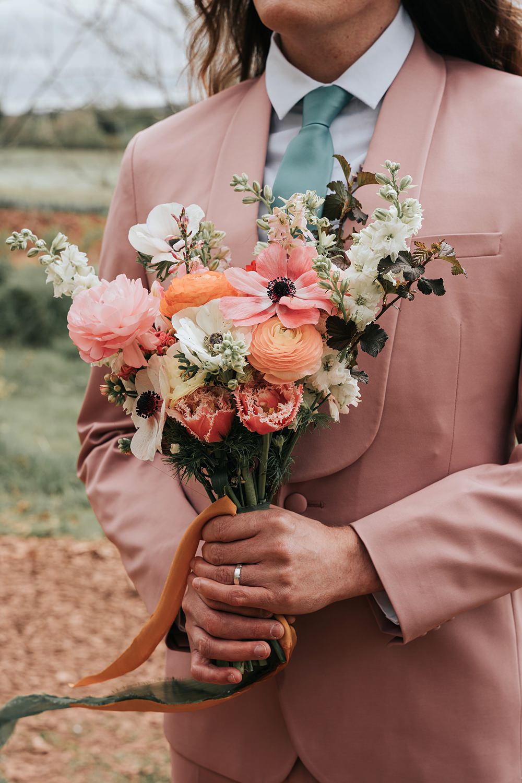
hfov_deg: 19.5
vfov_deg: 28.8
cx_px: 261
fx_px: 1522
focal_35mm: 70
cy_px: 392
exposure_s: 1/400
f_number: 7.1
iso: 250
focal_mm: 70
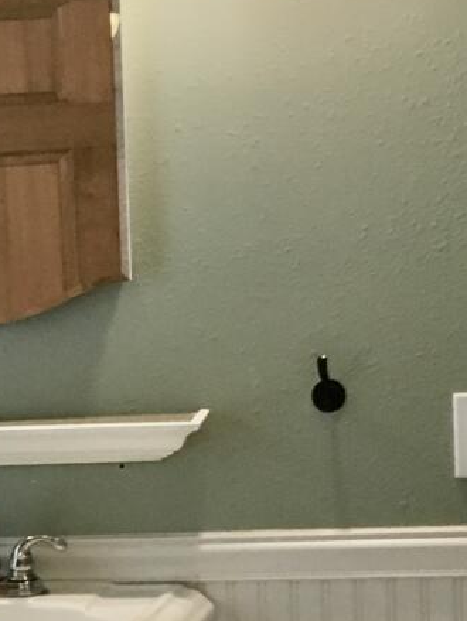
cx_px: -201
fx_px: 2371
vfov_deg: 14.7
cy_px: 625
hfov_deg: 10.9
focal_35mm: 132
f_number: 2.2
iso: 100
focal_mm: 4.15
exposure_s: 1/30
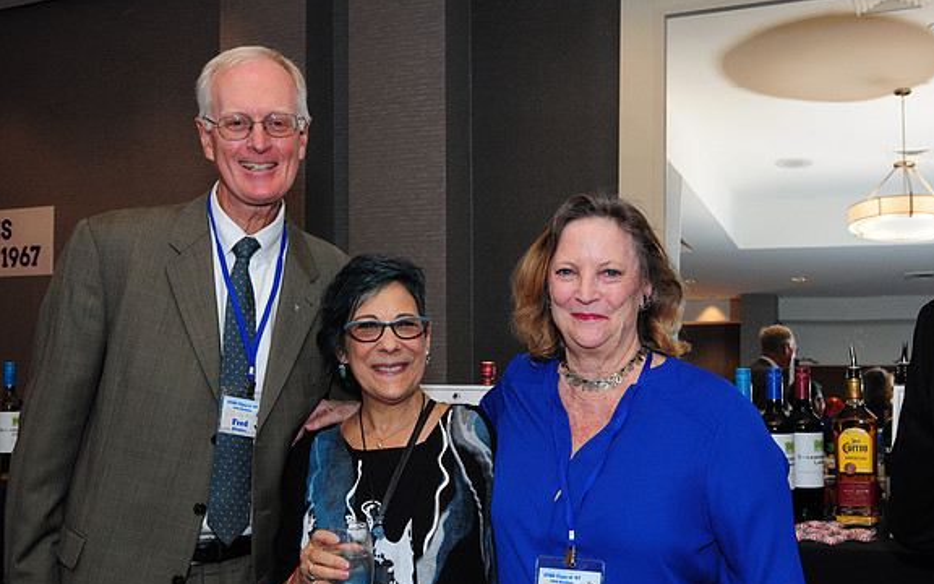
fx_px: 1057
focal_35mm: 42
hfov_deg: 47.7
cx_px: 469
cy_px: 296
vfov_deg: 30.9
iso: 1000
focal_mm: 27
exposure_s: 1/60
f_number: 6.3
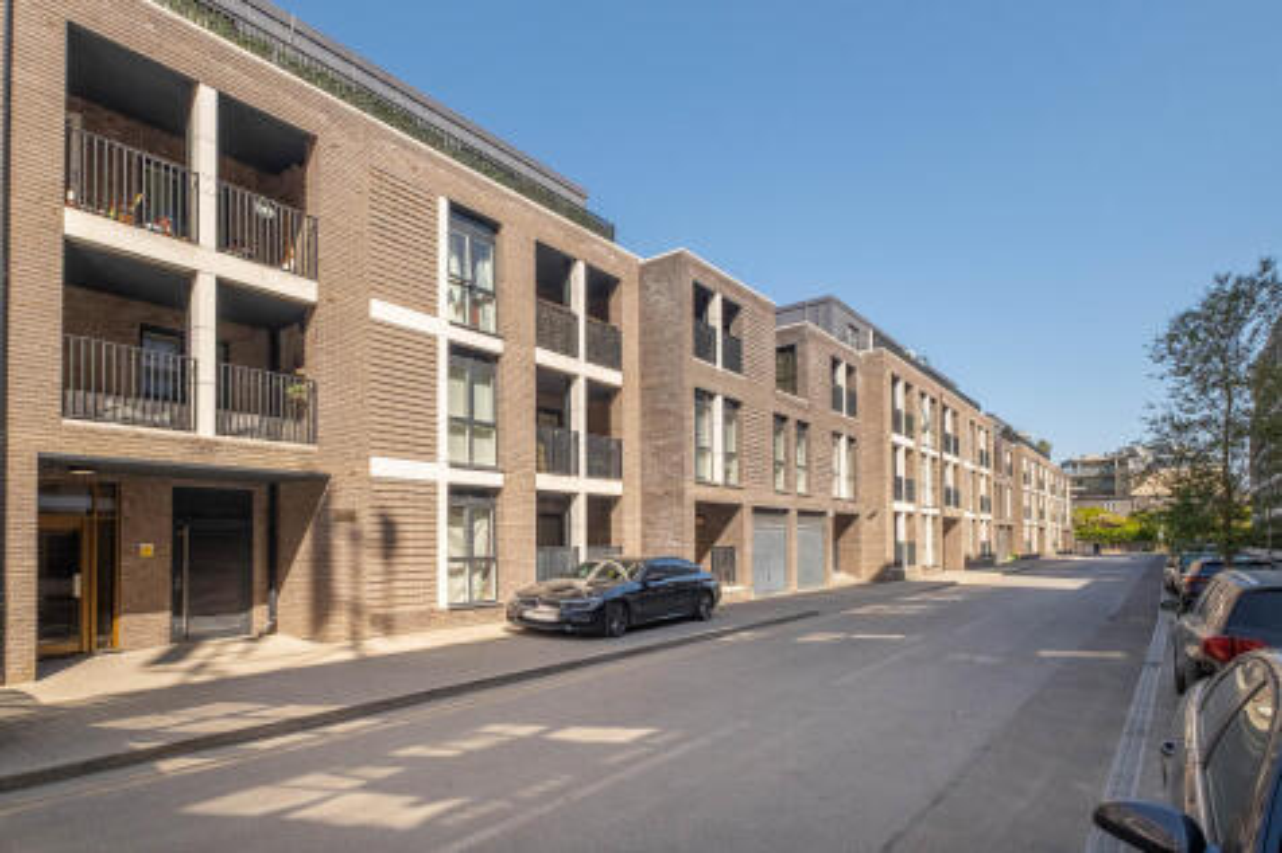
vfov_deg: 77.3
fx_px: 534
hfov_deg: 100.4
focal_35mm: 15
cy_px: 426
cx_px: 641
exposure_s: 1/1250
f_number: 5.6
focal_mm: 10
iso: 400
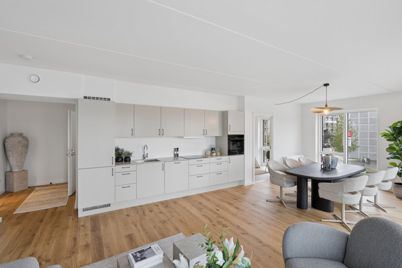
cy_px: 134
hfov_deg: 96.7
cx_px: 201
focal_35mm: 16
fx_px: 179
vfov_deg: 73.7
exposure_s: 1/13
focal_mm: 16
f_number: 6.3
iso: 200
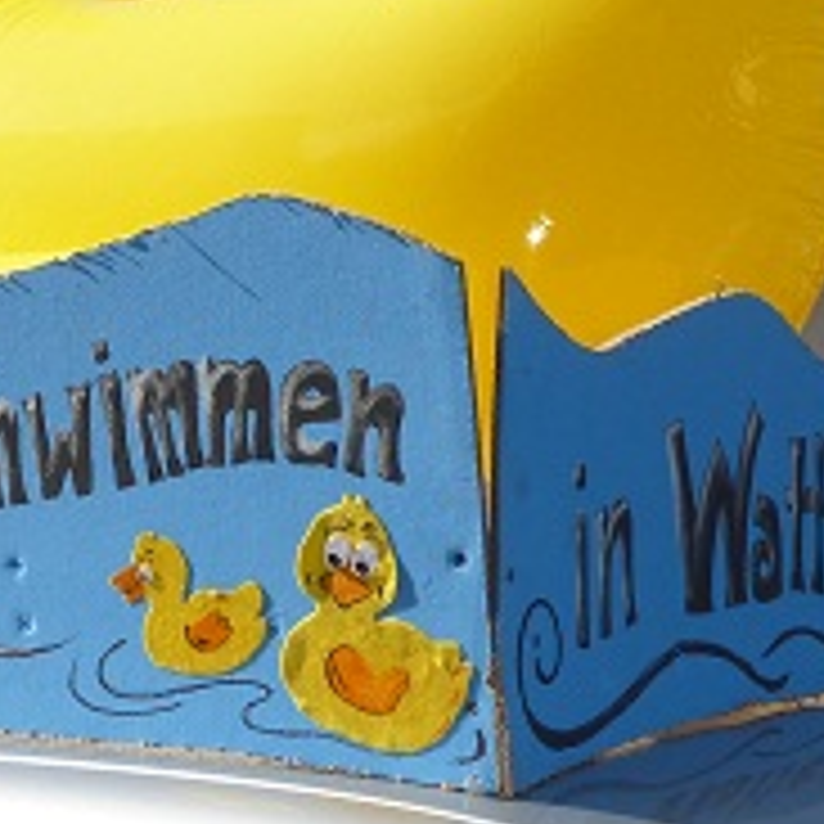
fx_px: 3205
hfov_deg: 14.6
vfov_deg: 14.6
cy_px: 239
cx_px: 207
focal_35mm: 119
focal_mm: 7.4
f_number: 4.2
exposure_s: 1/640
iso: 100
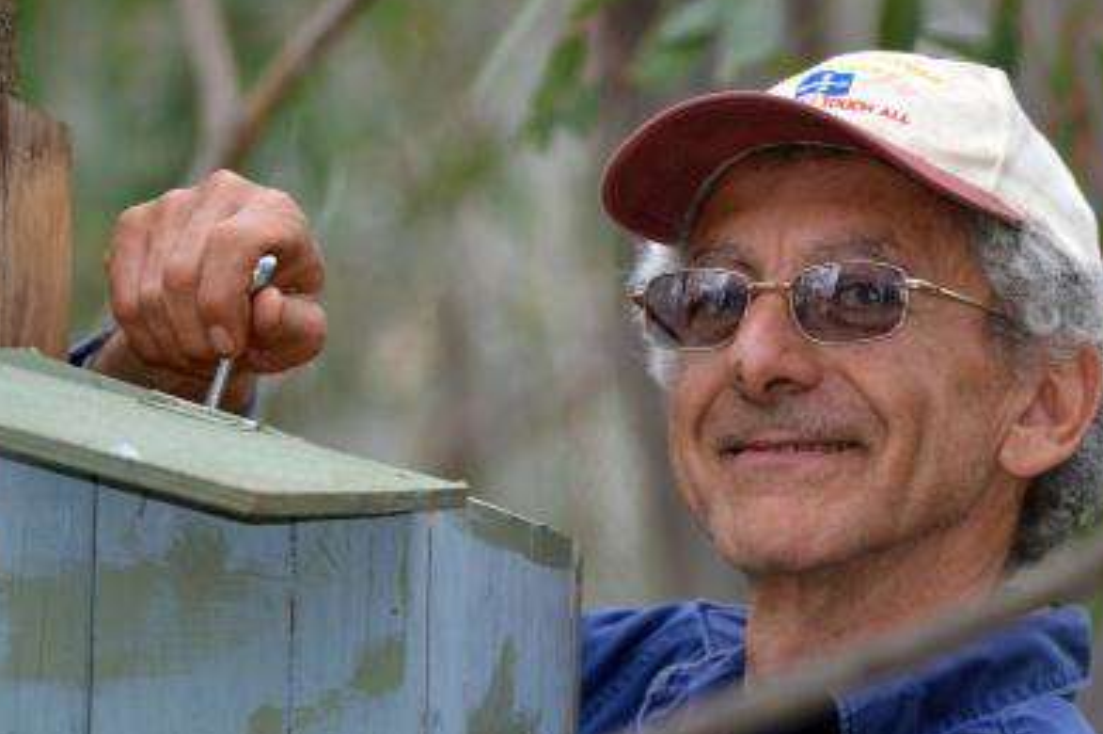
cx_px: 598
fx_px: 15765
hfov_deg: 4.0
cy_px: 405
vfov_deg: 2.7
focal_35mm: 515
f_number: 5
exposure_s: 1/200
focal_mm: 300
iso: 200
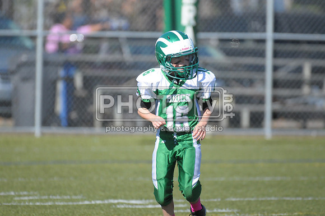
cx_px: 162
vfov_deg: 2.3
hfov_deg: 3.4
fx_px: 5409
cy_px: 108
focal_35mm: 600
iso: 1600
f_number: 4
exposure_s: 1/8000
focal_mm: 400
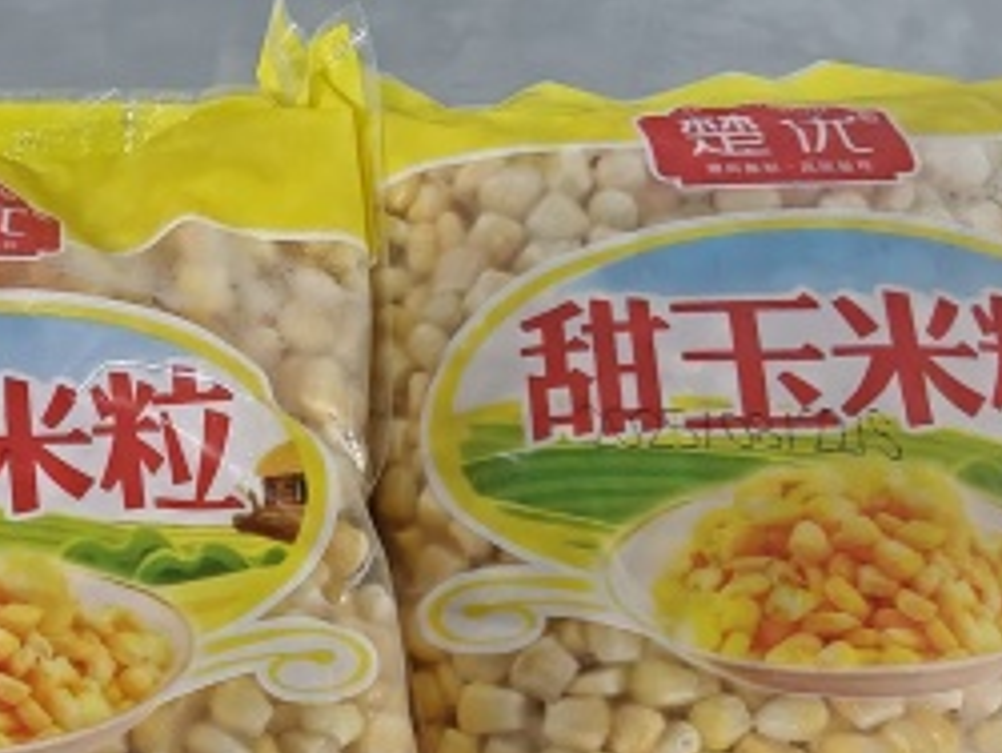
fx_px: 1391
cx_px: 28
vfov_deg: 29.0
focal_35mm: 48
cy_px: 685
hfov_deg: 36.2
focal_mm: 2.3
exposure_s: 1/63
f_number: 2
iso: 6400
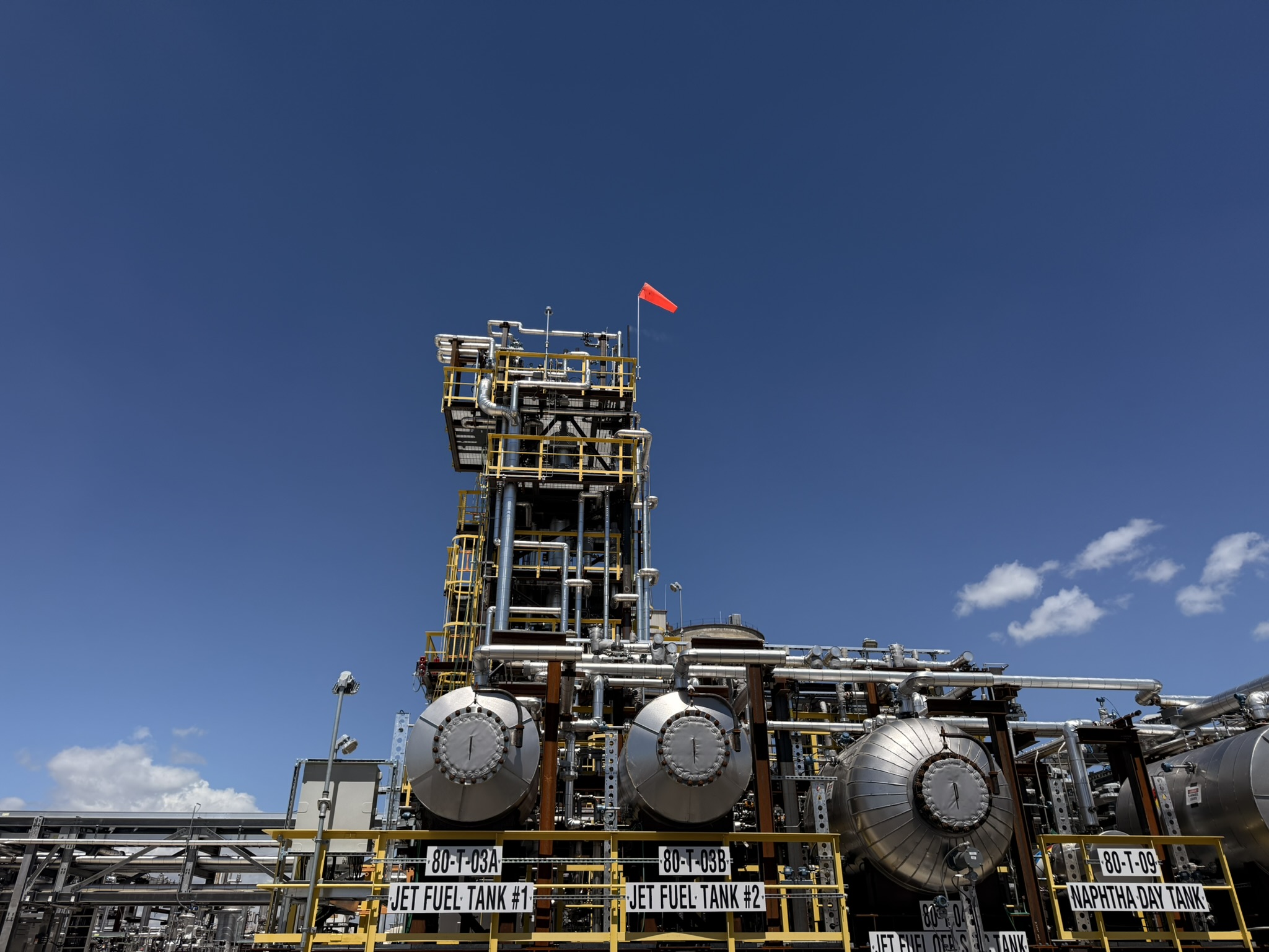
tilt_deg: +27.0
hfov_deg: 71.6
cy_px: 476
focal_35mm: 24
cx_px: 634
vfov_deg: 56.8
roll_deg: +0.1
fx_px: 880
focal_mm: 6.76
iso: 125
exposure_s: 1/8130
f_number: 1.78
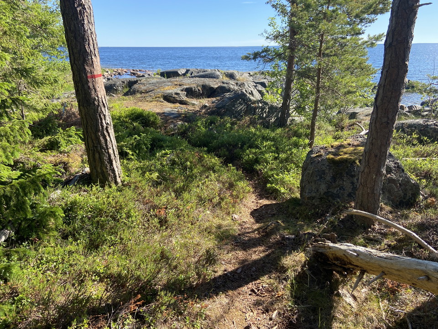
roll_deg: +0.8
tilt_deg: -20.3
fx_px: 329
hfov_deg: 67.3
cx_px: 219
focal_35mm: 26
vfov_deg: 53.1
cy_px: 164
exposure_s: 1/757
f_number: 1.8
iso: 32
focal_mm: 4.25
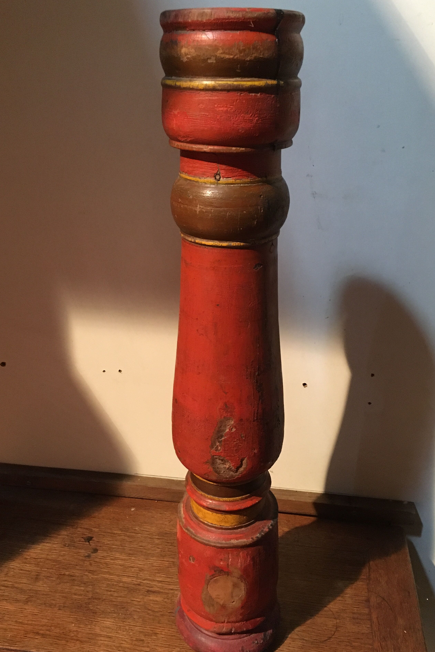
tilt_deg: -23.6
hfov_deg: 41.1
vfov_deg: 58.7
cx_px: 230
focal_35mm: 32
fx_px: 580
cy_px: 322
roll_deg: +0.0
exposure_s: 1/17
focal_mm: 4.15
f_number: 2.2
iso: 250
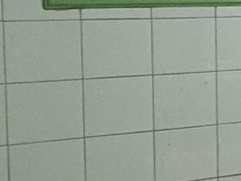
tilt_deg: -4.3
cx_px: 602
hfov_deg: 13.2
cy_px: 20
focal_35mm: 104
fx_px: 725
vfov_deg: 14.1
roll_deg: -1.7
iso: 250
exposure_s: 1/100
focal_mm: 2.22
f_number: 2.2
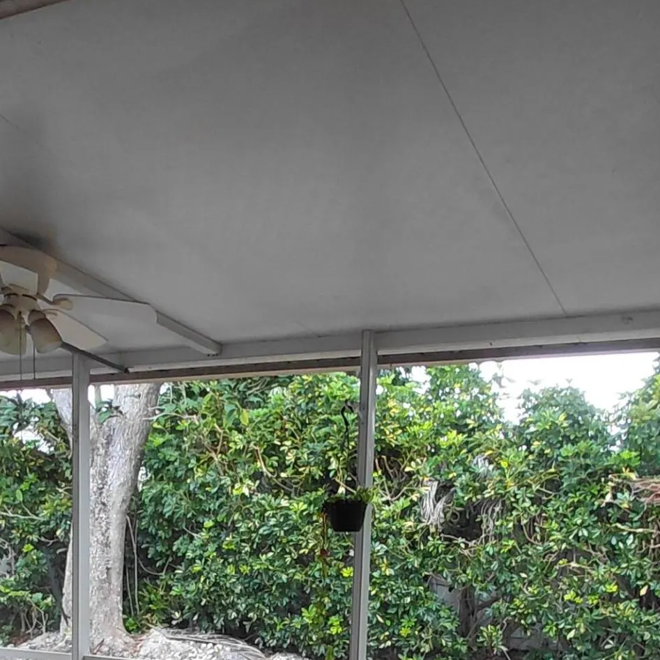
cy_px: 659
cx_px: 324
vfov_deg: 35.5
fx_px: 928
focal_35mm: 43
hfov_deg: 39.2
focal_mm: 1.64
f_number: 2.2
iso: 64
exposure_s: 1/60
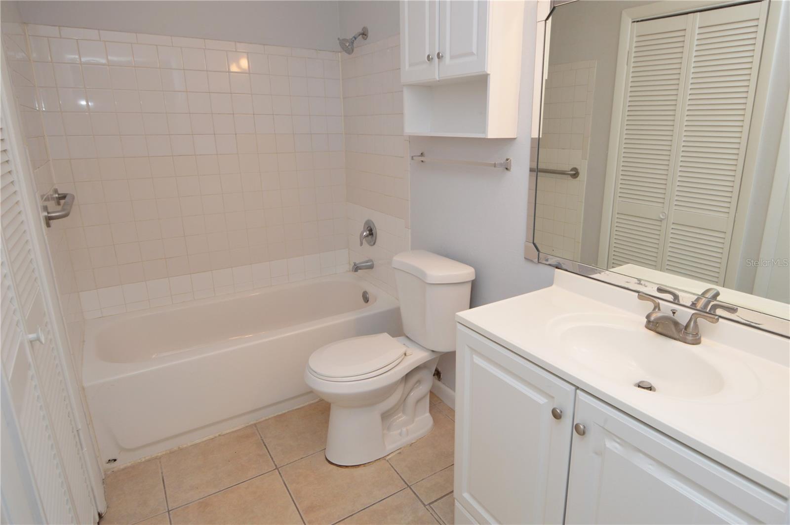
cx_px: 395
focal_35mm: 18
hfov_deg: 90.1
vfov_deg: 67.3
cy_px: 262
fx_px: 395
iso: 400
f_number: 4.5
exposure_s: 1/80
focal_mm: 12
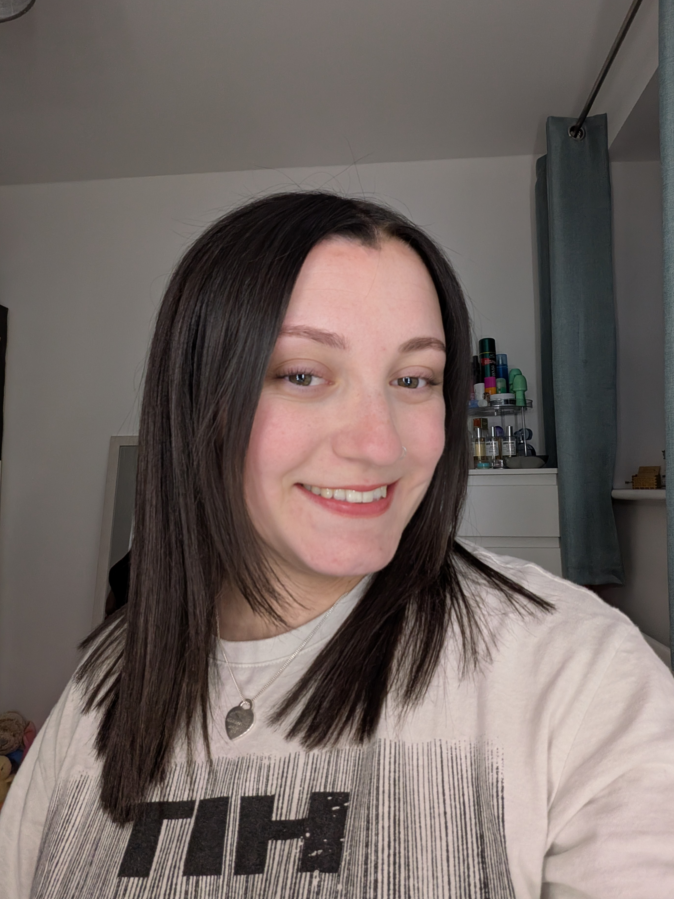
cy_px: 423
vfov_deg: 73.9
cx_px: 351
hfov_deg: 58.9
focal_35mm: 23
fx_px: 597
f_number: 2.2
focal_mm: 2.74
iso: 211
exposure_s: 1/25
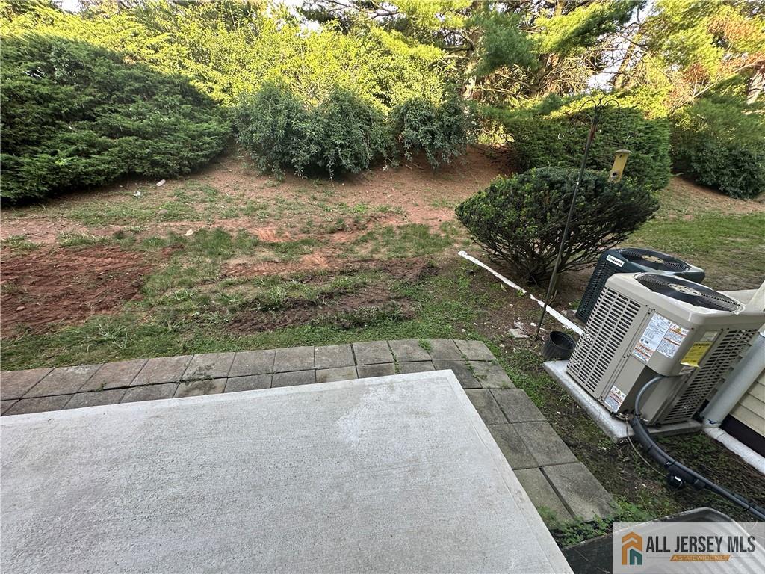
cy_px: 287
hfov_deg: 102.1
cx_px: 382
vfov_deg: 85.7
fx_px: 309
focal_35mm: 14
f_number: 2.2
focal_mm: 2.22
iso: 64
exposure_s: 1/99
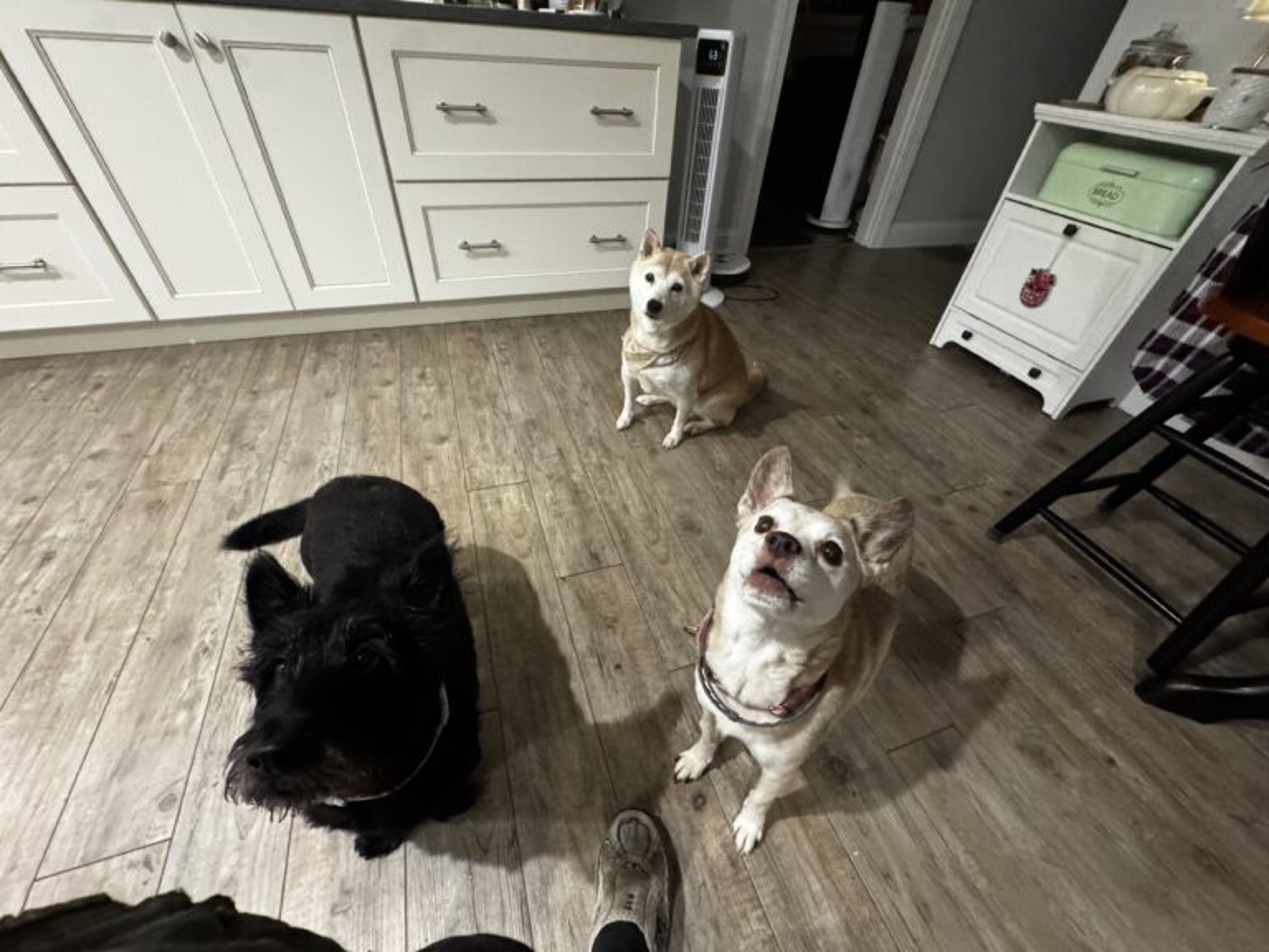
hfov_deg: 102.1
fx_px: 513
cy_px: 476
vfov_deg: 85.7
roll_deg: -4.0
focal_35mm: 14
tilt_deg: -41.8
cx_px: 634
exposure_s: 1/60
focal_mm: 2.22
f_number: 2.2
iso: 1000
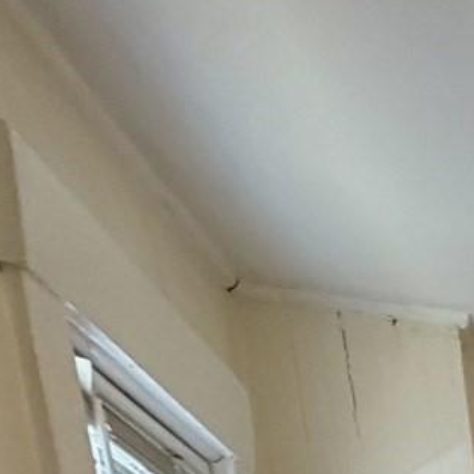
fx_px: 1255
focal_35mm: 81
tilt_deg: -10.2
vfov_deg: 15.8
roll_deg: +2.2
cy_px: 1004
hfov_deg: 12.9
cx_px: 1275
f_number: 2.2
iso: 320
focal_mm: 2.22
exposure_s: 1/120
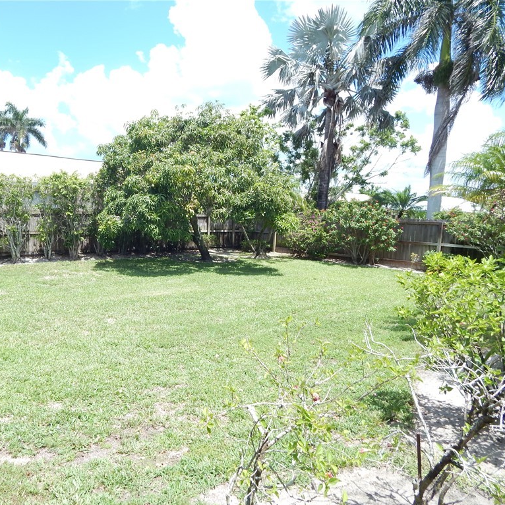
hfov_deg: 59.9
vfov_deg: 60.9
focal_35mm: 26
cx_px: 182
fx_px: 429
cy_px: 252
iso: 125
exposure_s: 1/800
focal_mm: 4
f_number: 3
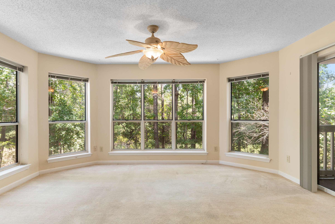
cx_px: 153
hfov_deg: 86.7
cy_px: 116
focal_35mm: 19
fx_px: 177
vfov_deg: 64.5
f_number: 4.5
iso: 100
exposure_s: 1/10
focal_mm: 10
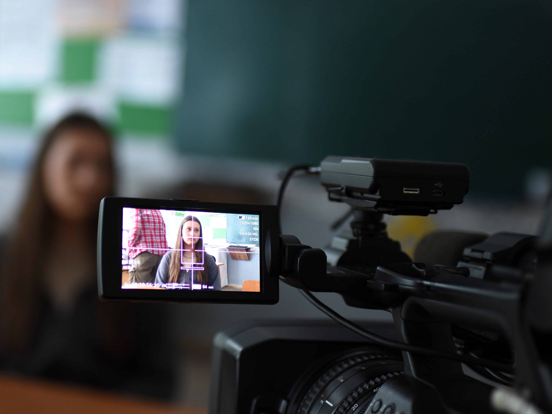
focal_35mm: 58
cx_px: 252
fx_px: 918
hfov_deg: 33.5
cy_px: 208
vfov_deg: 25.4
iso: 800
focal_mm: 35
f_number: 1.8
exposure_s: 1/200
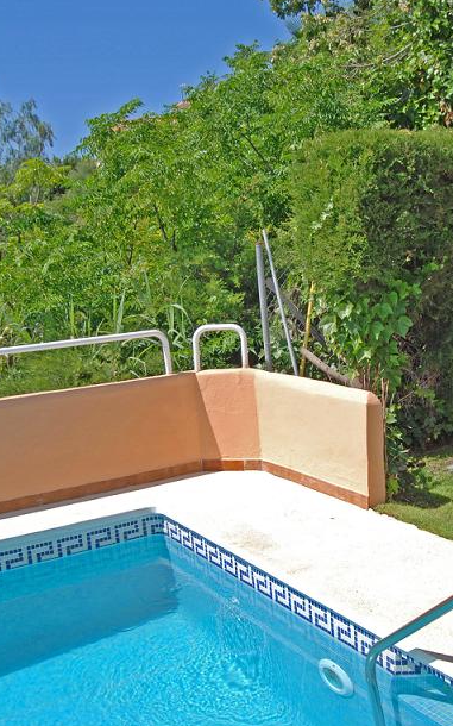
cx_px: 312
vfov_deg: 47.2
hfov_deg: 30.2
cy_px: 368
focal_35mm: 42
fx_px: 830
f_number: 9
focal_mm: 18
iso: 100
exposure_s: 1/200
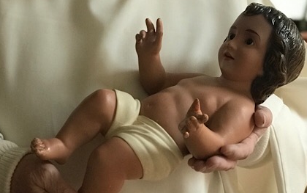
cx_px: 145
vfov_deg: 14.0
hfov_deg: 22.5
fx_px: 770
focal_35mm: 92
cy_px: -14
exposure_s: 1/50
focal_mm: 6.6
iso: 250
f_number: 2.8
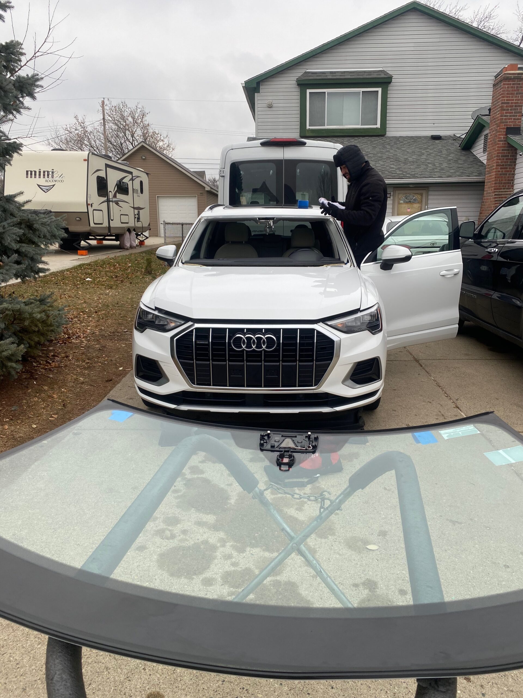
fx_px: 524
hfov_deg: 53.1
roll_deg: -0.2
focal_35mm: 26
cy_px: 349
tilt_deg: -12.0
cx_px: 262
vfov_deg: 67.3
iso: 32
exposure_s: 1/284
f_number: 1.8
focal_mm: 4.25
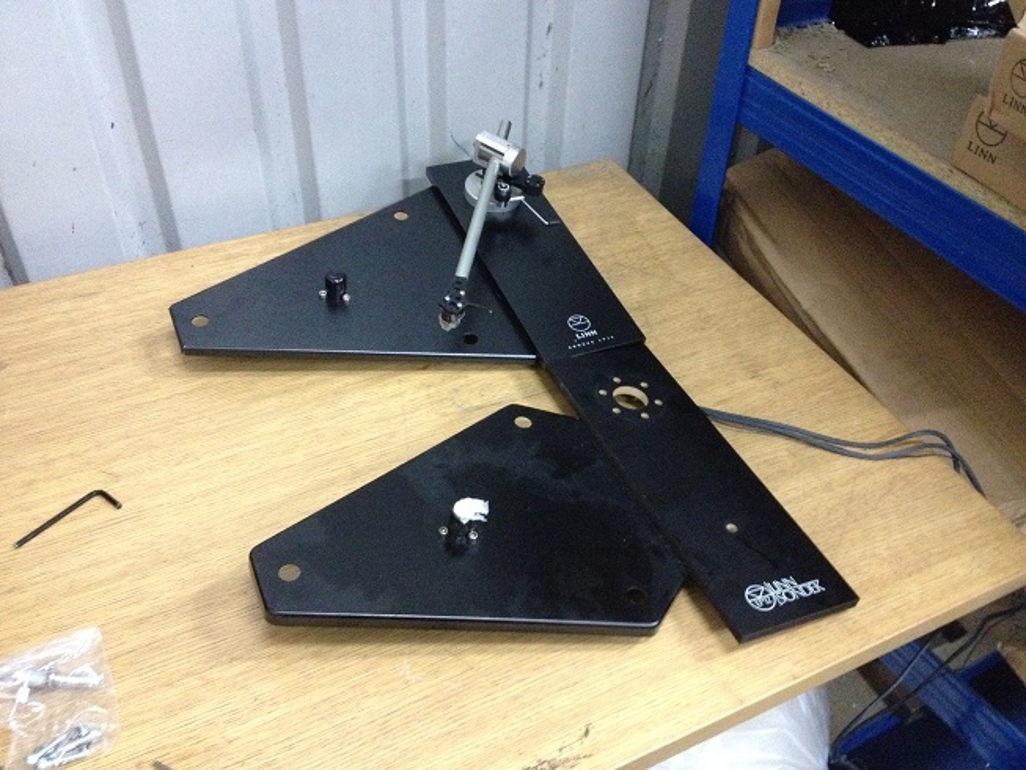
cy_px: 385
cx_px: 513
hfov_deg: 52.6
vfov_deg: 40.7
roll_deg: -3.4
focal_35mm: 35
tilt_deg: -41.6
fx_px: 1038
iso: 640
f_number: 2.4
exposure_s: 1/17
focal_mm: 4.28
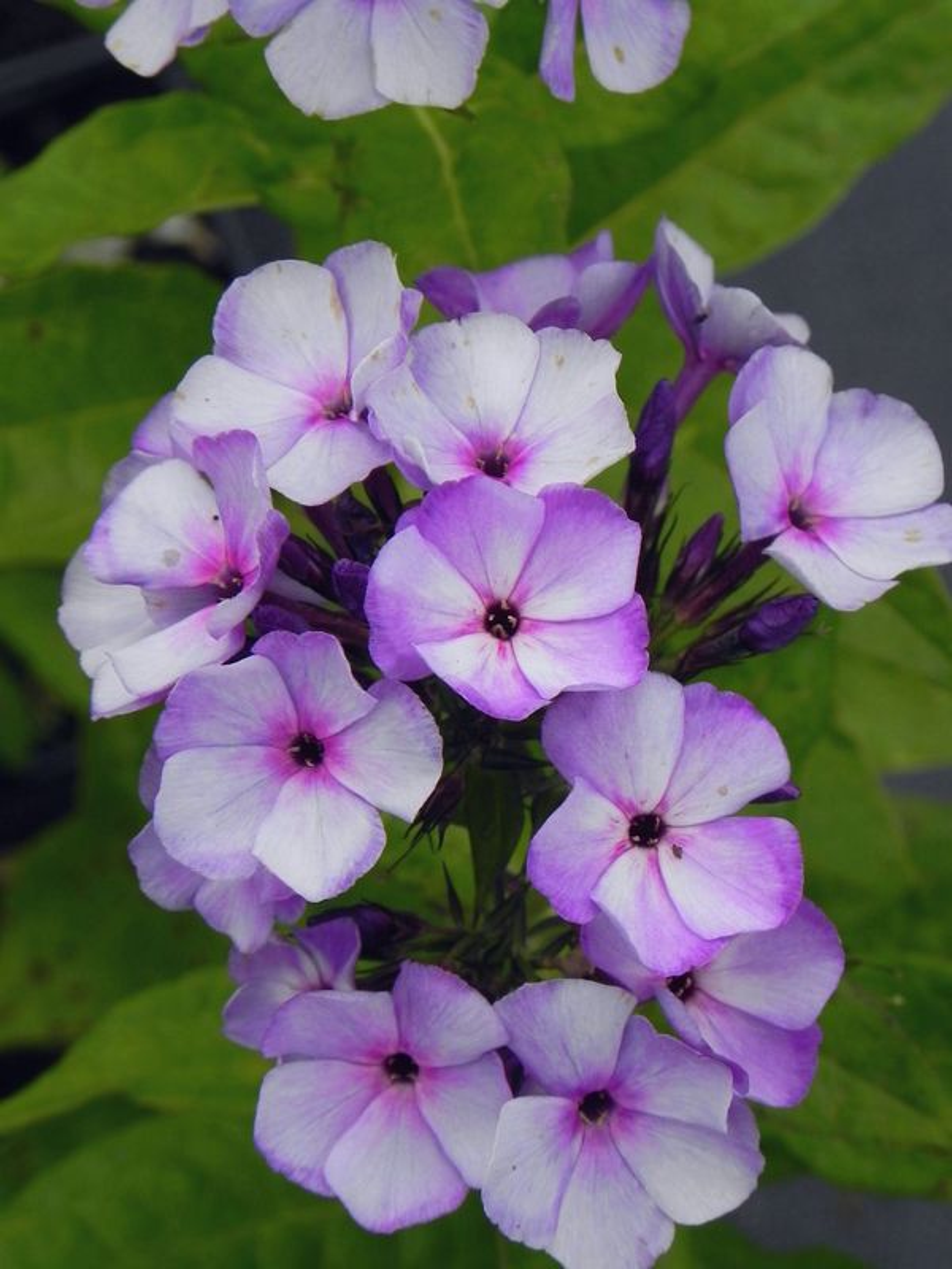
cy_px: 634
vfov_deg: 10.7
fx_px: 6747
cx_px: 476
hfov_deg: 8.1
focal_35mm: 184
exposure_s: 1/500
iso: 160
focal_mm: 32.7
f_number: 5.6
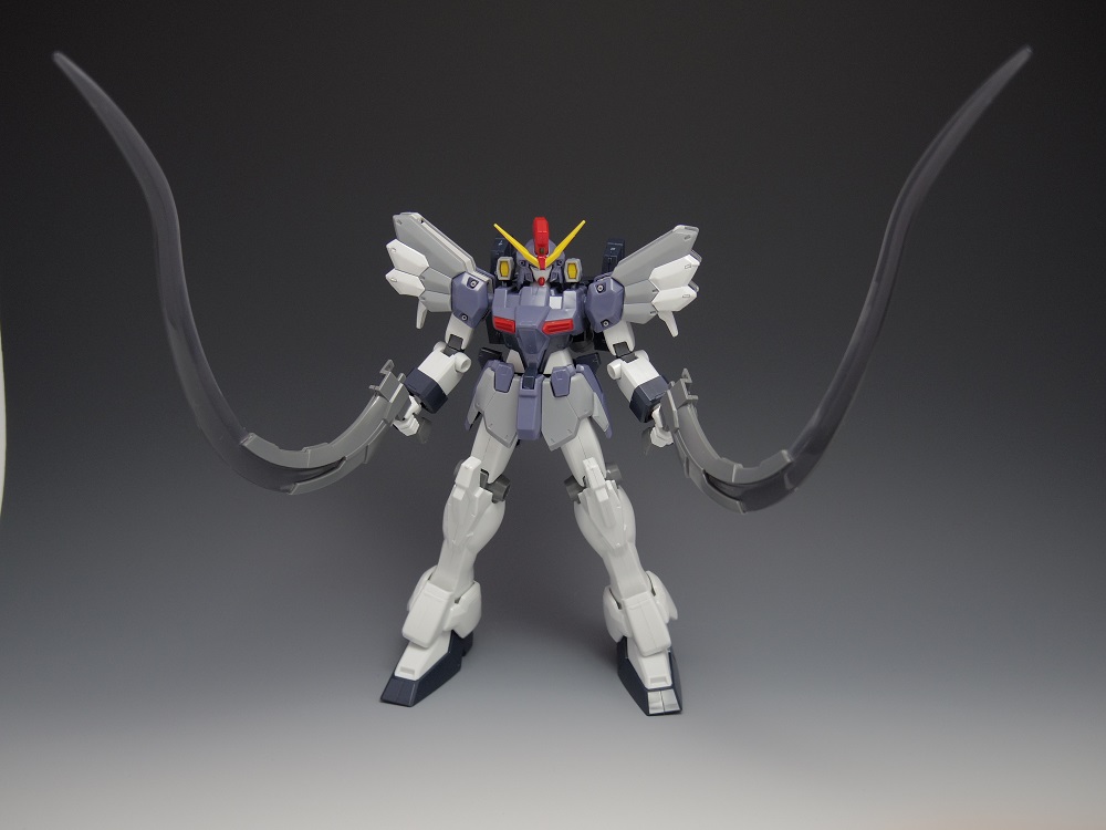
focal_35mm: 39
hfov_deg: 47.9
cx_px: 553
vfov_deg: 36.8
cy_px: 415
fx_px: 1246
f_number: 1.9
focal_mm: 8.5
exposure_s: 1/60
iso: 160
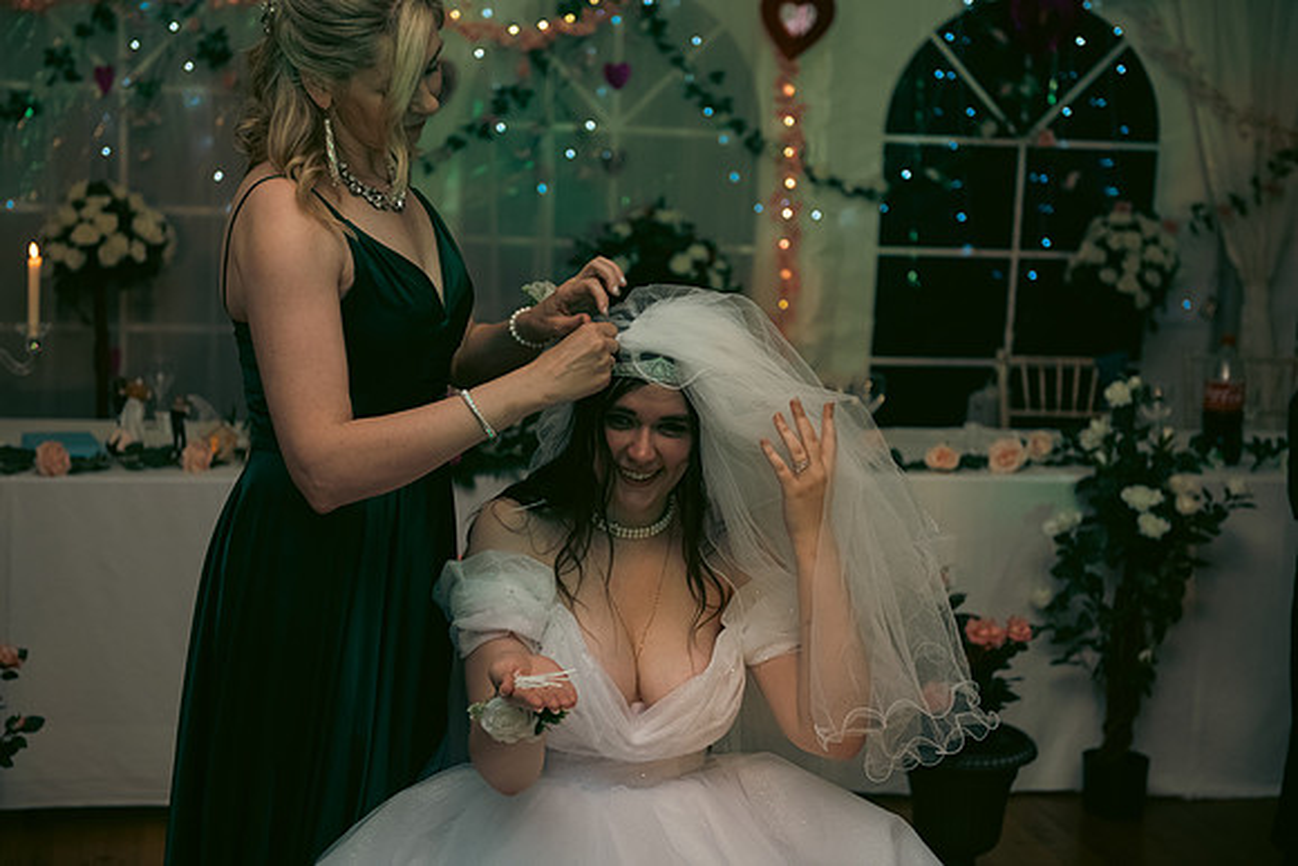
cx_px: 649
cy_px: 433
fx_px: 2164
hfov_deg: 33.4
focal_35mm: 60
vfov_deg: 22.6
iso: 800
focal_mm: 60
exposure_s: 1/160
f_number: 3.5
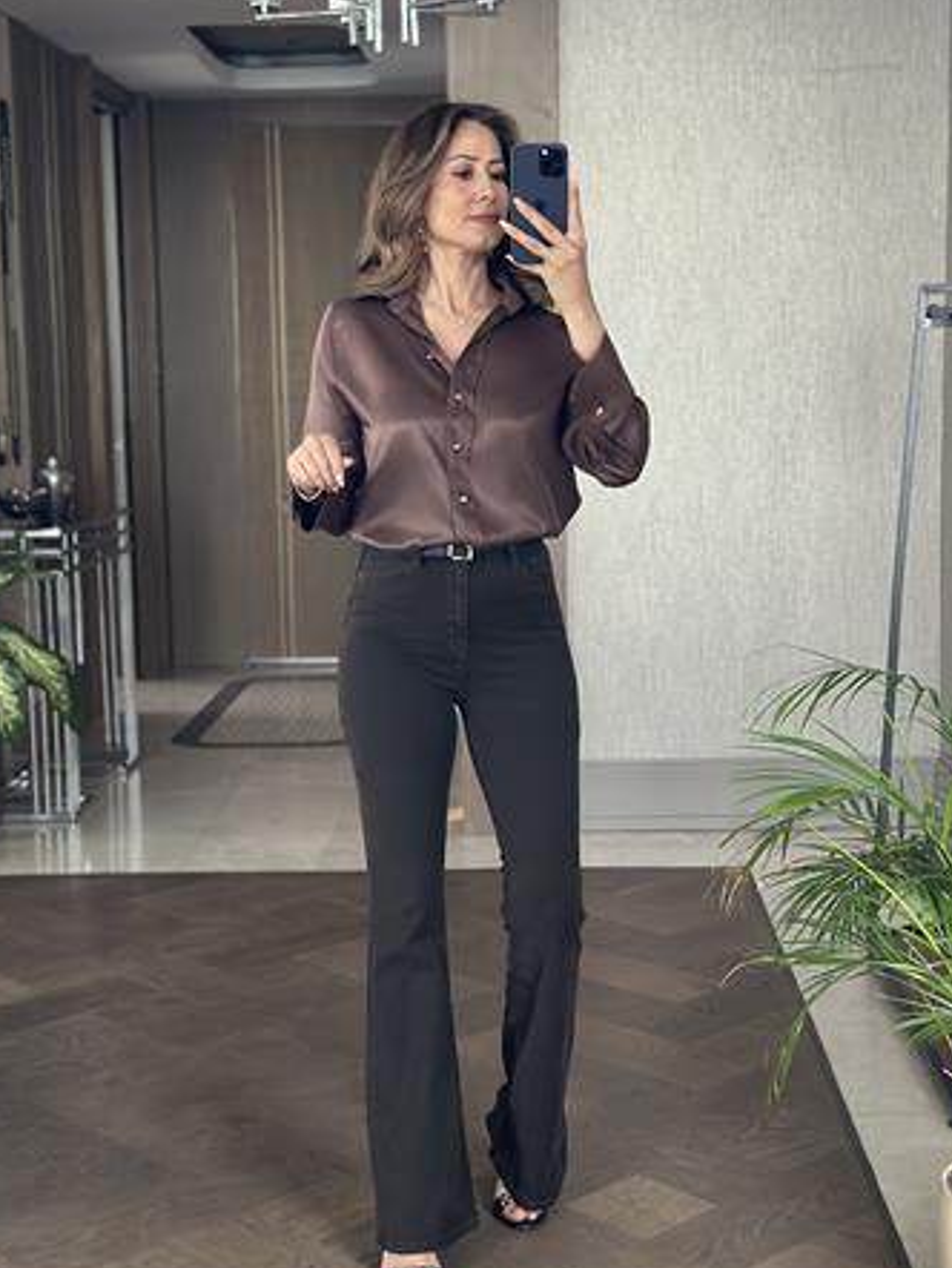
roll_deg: +0.5
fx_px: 2015
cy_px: 614
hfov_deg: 26.6
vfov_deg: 34.9
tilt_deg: -18.0
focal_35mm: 55
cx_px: 465
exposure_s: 1/57
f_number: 1.78
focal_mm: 6.86
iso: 400
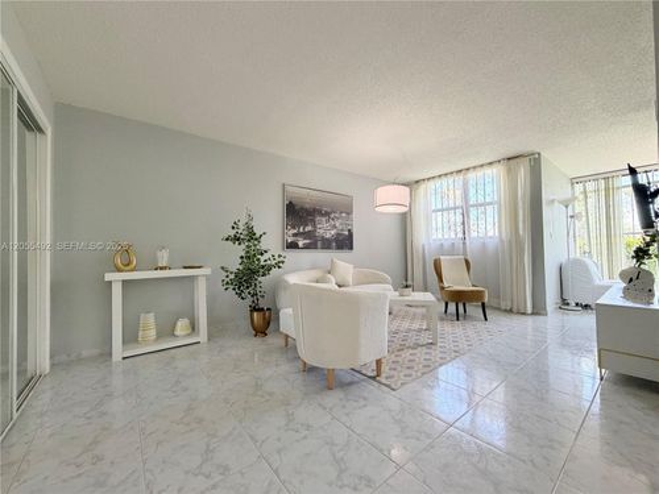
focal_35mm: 14
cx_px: 330
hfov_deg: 102.1
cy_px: 247
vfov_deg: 85.7
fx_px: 267
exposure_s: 1/120
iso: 200
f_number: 2.2
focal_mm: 2.22
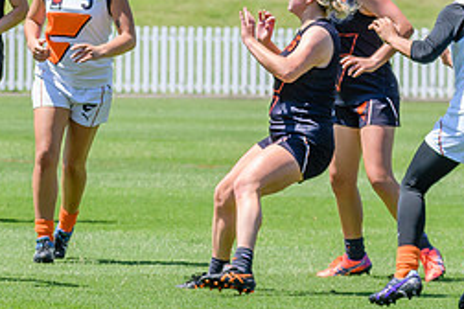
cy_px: -51
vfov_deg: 1.8
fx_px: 9627
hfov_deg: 2.8
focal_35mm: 747
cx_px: -75
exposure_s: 1/1600
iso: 800
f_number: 8
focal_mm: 190
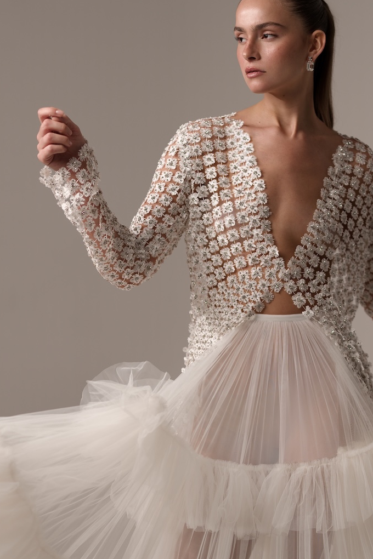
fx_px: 1523
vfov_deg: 20.7
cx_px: 288
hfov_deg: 13.9
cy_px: 393
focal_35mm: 98
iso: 50
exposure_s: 1/640
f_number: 1.2
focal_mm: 50
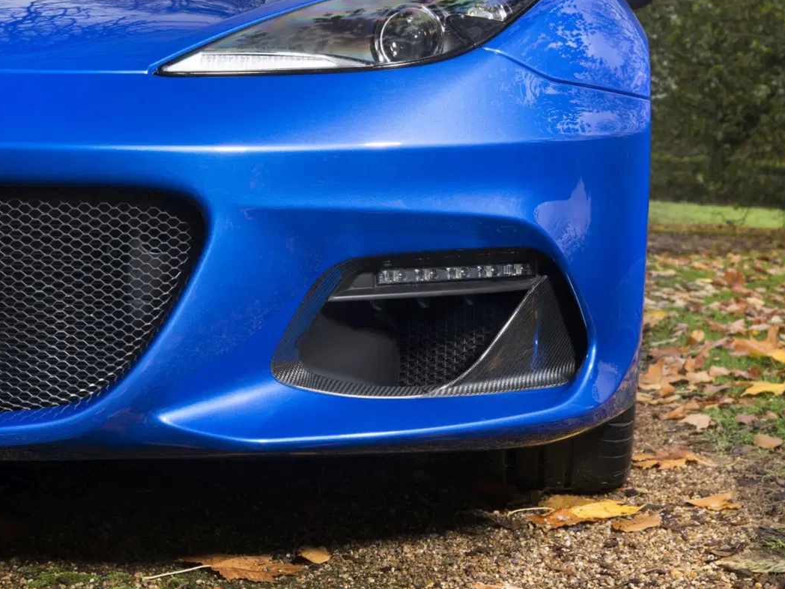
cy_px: 296
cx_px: 382
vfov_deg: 22.3
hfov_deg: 29.4
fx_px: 1497
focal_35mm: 66
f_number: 11
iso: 200
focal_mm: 60
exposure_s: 1/60
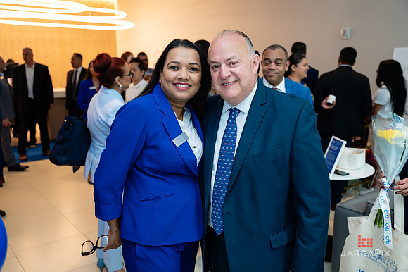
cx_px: 204
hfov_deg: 56.6
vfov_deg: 39.4
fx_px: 379
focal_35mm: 33
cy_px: 136
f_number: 3.2
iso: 400
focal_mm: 32.5
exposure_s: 1/200
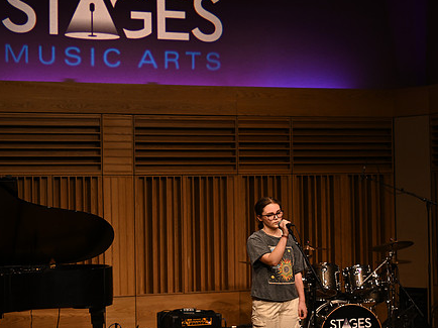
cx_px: 256
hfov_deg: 21.8
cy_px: 174
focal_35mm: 90
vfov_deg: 16.4
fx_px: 1138
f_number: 3.2
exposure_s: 1/320
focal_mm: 70
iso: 800
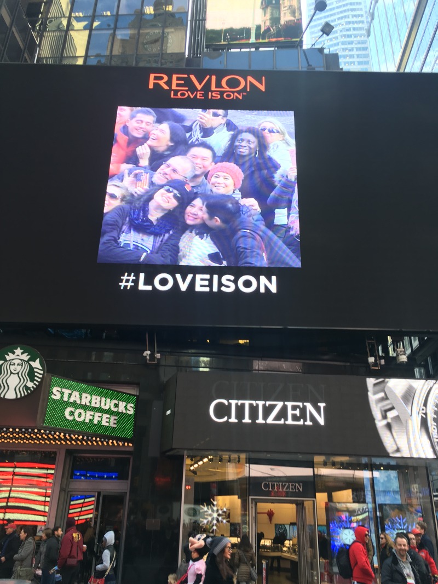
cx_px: 219
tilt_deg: +24.4
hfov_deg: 48.2
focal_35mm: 29
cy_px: 292
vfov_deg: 61.6
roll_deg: -0.4
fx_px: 489
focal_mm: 4.15
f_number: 2.2
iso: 25
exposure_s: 1/60
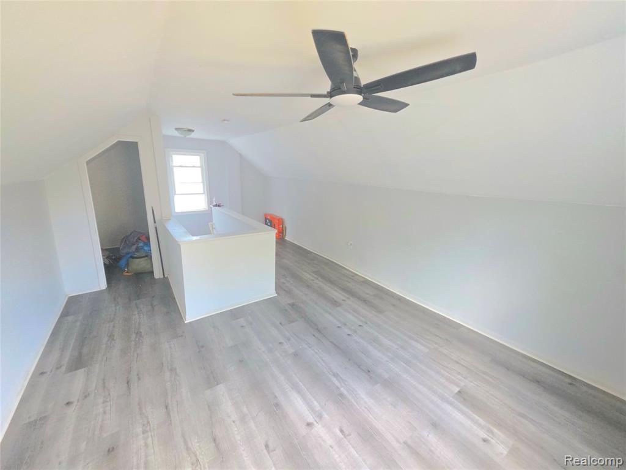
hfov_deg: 106.2
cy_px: 235
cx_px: 313
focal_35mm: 13
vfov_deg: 89.9
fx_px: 235
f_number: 1.9
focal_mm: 2.2
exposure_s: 1/60.2
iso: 250
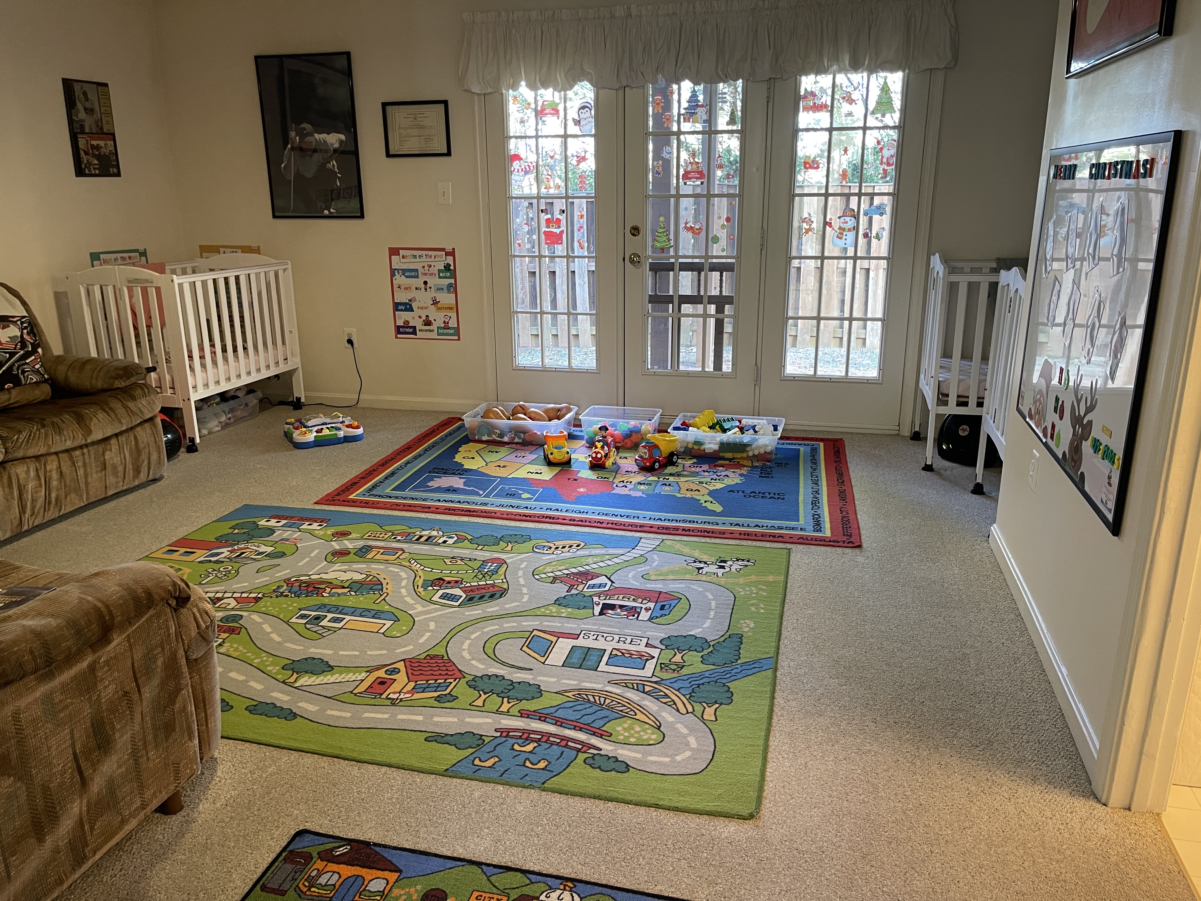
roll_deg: +1.0
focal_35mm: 25
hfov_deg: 69.4
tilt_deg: -16.8
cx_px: 600
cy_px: 450
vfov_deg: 54.9
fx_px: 867
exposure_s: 1/60
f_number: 1.6
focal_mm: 5.1
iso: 320
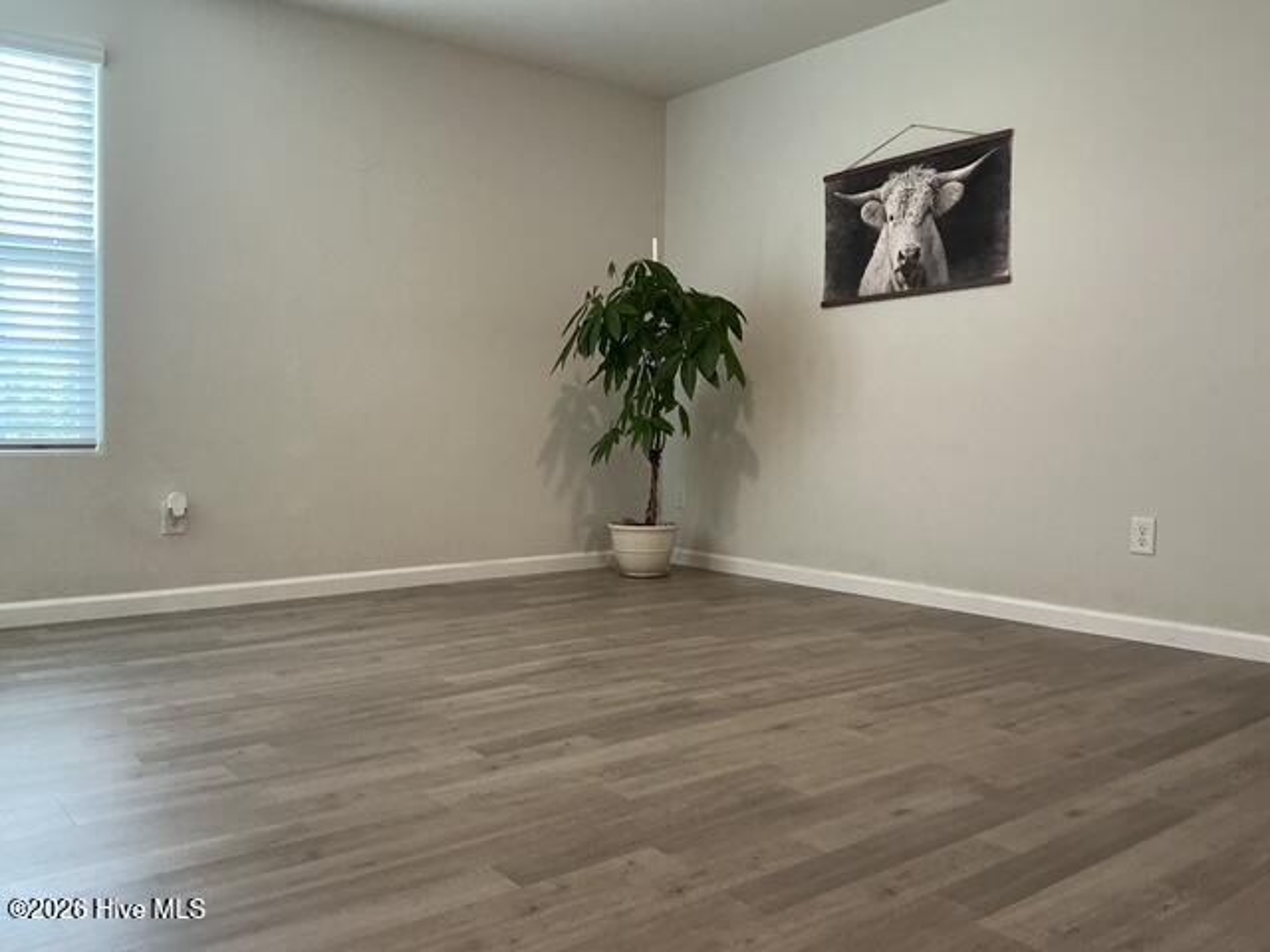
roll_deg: -1.0
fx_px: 1027
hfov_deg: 63.4
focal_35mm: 28
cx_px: 635
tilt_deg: -1.9
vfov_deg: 49.7
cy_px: 476
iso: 125
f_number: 1.8
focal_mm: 3
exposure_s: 1/60
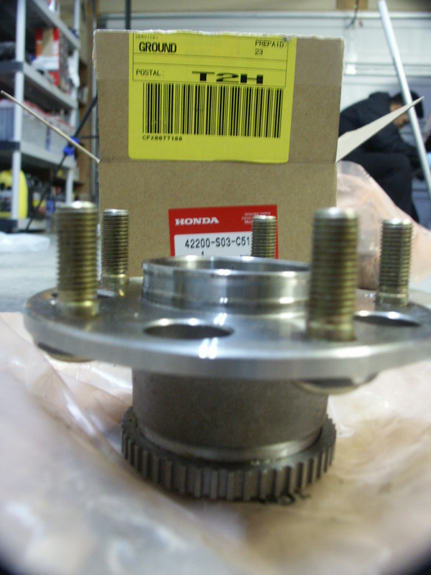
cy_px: 288
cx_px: 216
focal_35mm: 29
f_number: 2.8
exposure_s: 1/1.5
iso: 200
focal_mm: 7.59
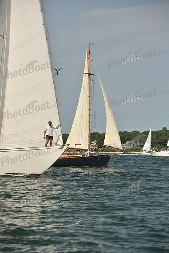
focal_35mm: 140
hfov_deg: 9.8
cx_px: 84
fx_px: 985
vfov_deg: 14.7
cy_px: 126
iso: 320
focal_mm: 140
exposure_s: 1/1250
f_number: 6.3
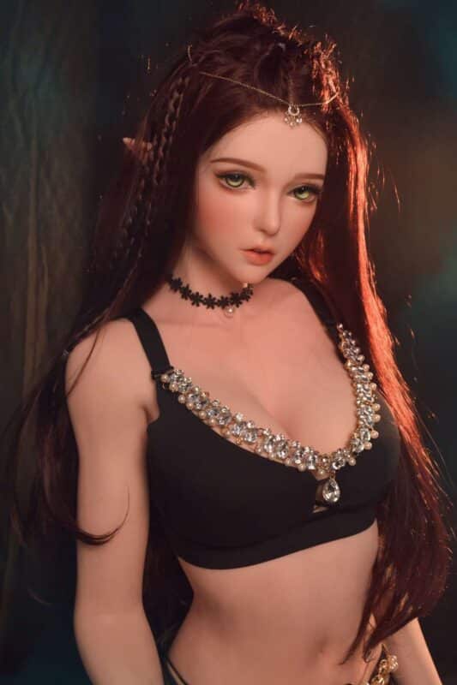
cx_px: 228
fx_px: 914
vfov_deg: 41.1
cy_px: 342
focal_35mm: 48
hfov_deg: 28.1
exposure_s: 1/80
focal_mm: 32
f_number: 7.1
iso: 500
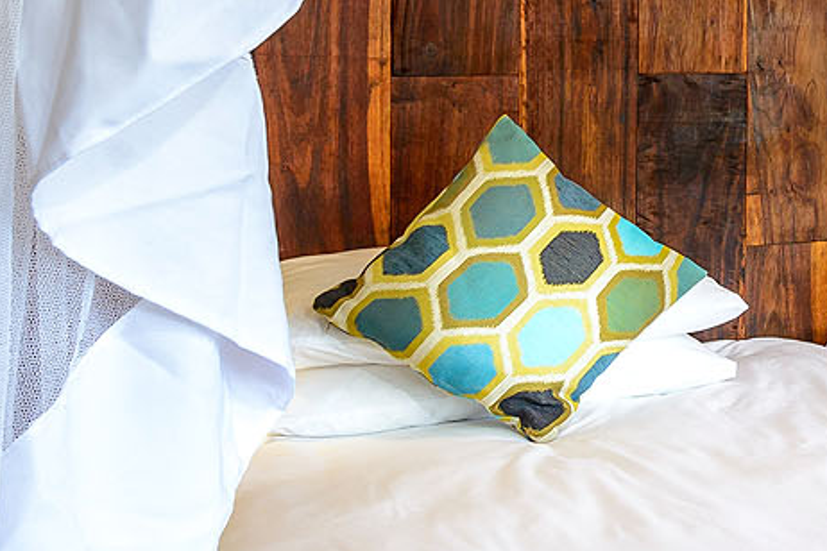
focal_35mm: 78
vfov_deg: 17.3
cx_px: 1613
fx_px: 1792
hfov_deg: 18.3
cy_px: 62
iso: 250
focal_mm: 18
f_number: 8
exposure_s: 1/6
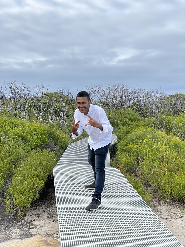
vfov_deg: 36.8
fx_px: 371
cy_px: 124
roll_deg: -1.7
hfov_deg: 28.0
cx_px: 92
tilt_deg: -1.0
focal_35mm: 52
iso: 25
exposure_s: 1/666
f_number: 2
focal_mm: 6
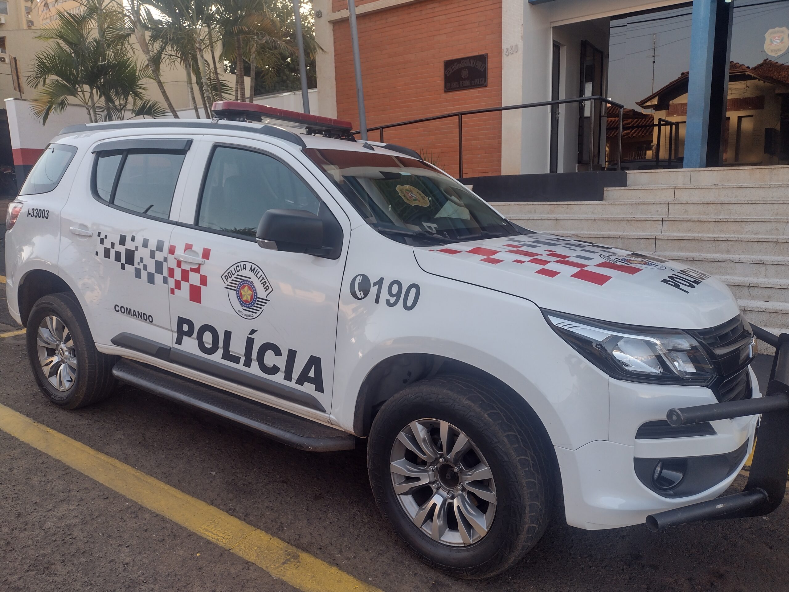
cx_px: 394
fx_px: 615
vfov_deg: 51.4
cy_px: 296
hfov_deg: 65.3
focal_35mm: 27
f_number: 1.7
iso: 100
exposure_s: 1/413
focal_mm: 4.71
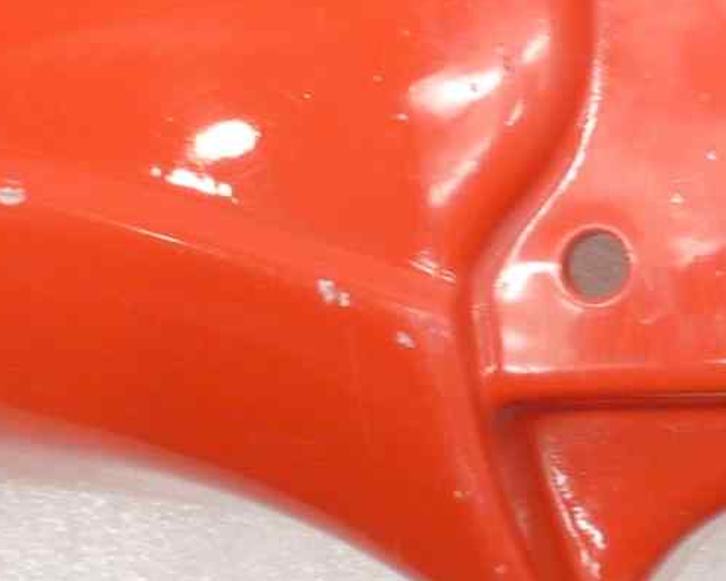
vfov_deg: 12.1
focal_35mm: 127
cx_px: 881
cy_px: 184
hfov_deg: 14.6
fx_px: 2730
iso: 80
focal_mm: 4.1
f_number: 3.3
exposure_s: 1/13
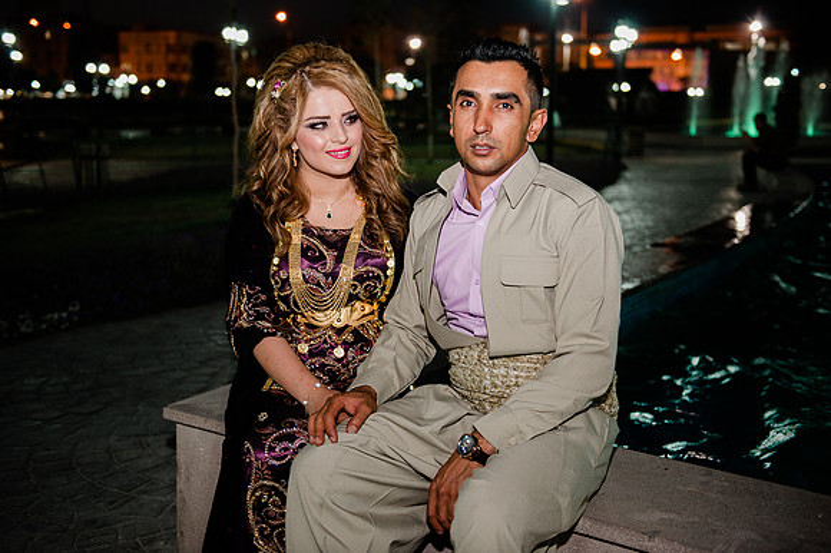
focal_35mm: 42
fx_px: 969
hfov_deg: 46.4
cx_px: 416
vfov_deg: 31.9
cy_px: 276
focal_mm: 42
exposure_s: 1/25
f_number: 2.8
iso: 1000
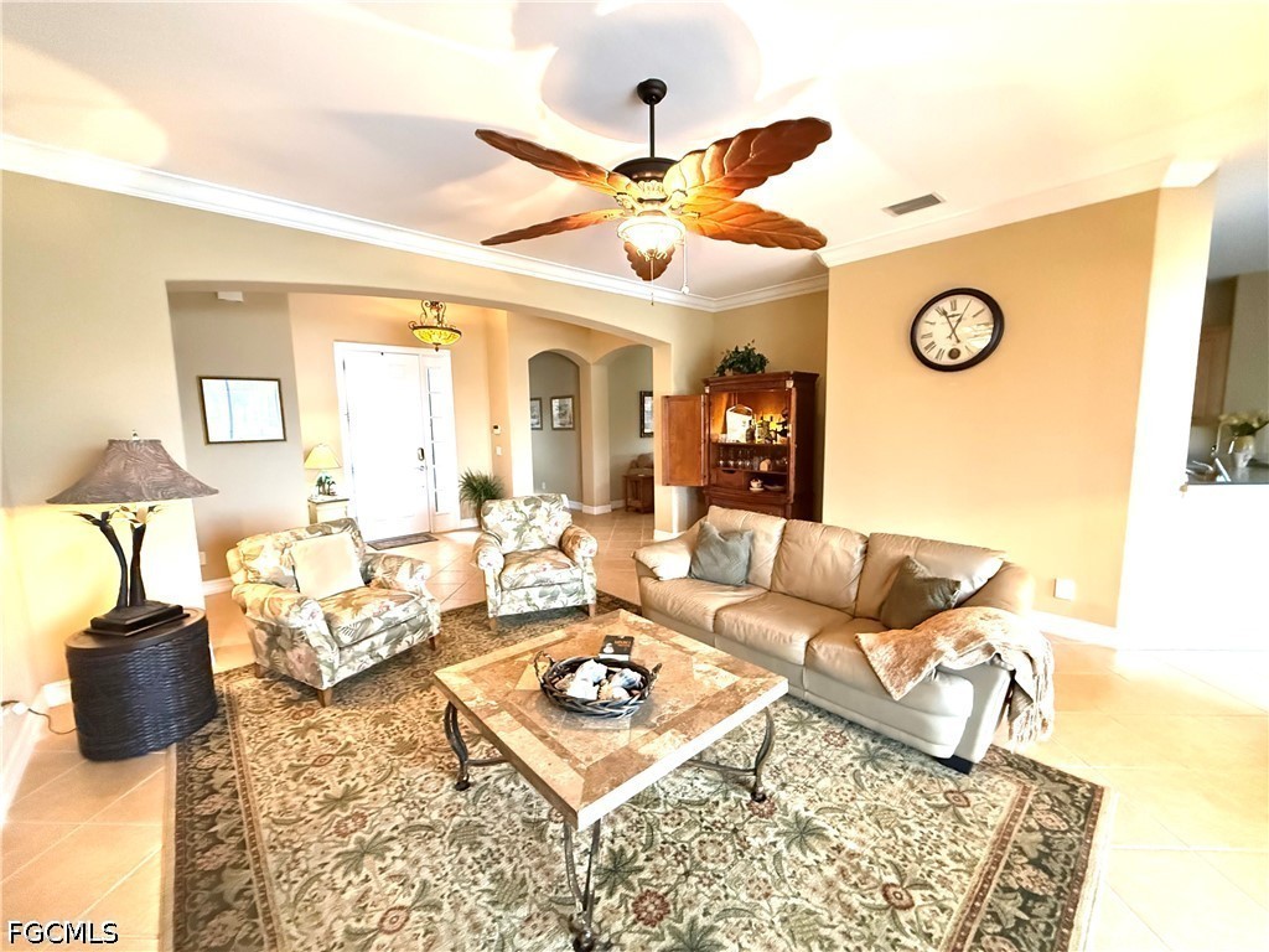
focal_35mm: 14
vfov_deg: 85.7
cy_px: 476
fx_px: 513
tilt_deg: -6.7
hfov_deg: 102.1
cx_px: 634
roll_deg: +0.6
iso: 1250
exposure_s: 1/60
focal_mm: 2.22
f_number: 2.2
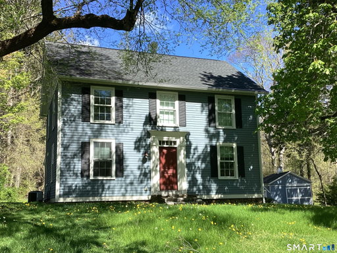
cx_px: 168
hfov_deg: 50.1
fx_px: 360
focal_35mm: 37
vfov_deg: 38.7
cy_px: 126
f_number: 2.4
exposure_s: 1/494
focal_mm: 3.3
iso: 25
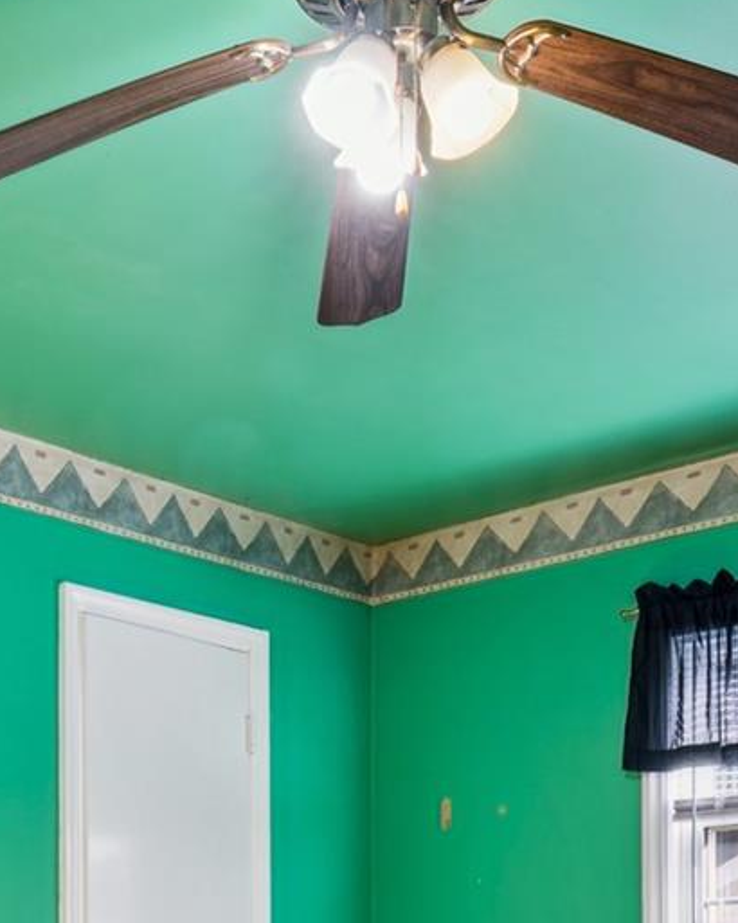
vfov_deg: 28.1
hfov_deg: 24.8
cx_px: 193
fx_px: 1660
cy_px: 1030
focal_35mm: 61
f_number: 13
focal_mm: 16.2
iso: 200
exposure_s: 1/4
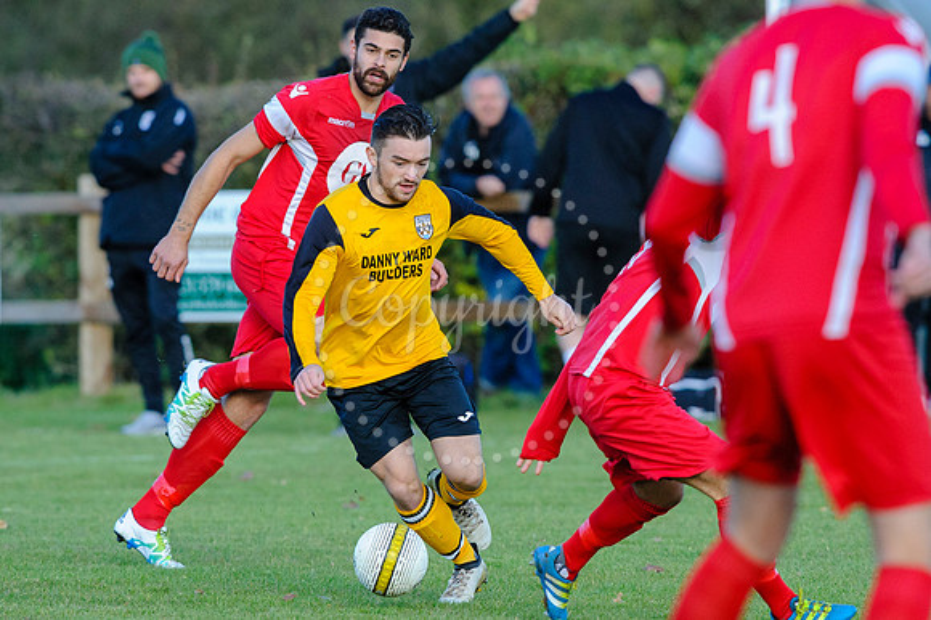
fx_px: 17445
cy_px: 305
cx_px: 458
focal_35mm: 675
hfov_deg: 3.1
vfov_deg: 2.0
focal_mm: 500
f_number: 6.7
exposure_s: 1/2000
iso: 2500
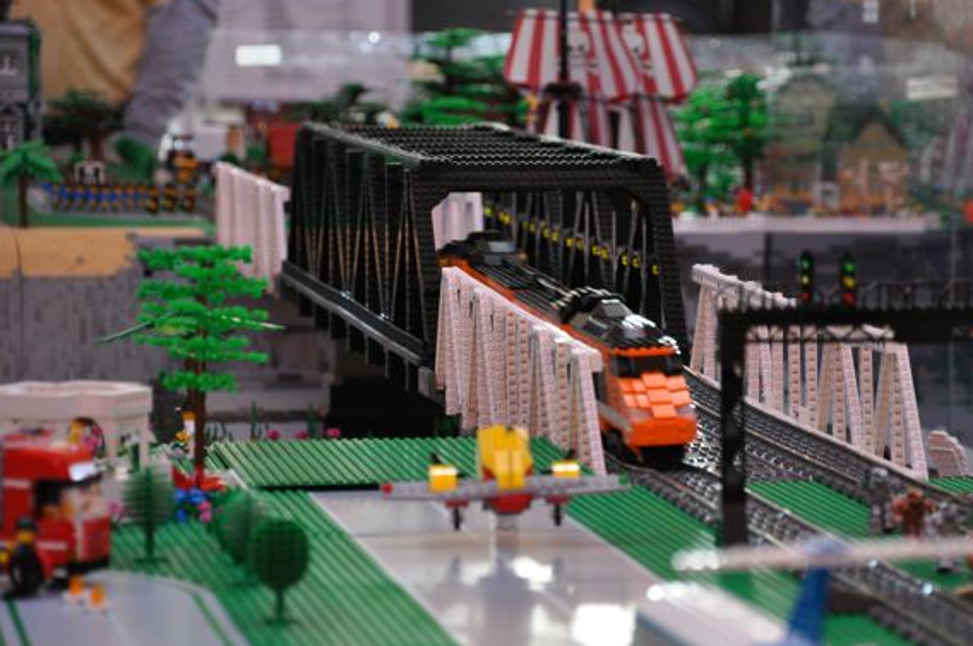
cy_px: 356
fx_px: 4792
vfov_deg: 7.7
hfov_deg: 11.6
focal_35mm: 178
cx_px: 531
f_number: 5.6
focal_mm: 105
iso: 800
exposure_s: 1/40
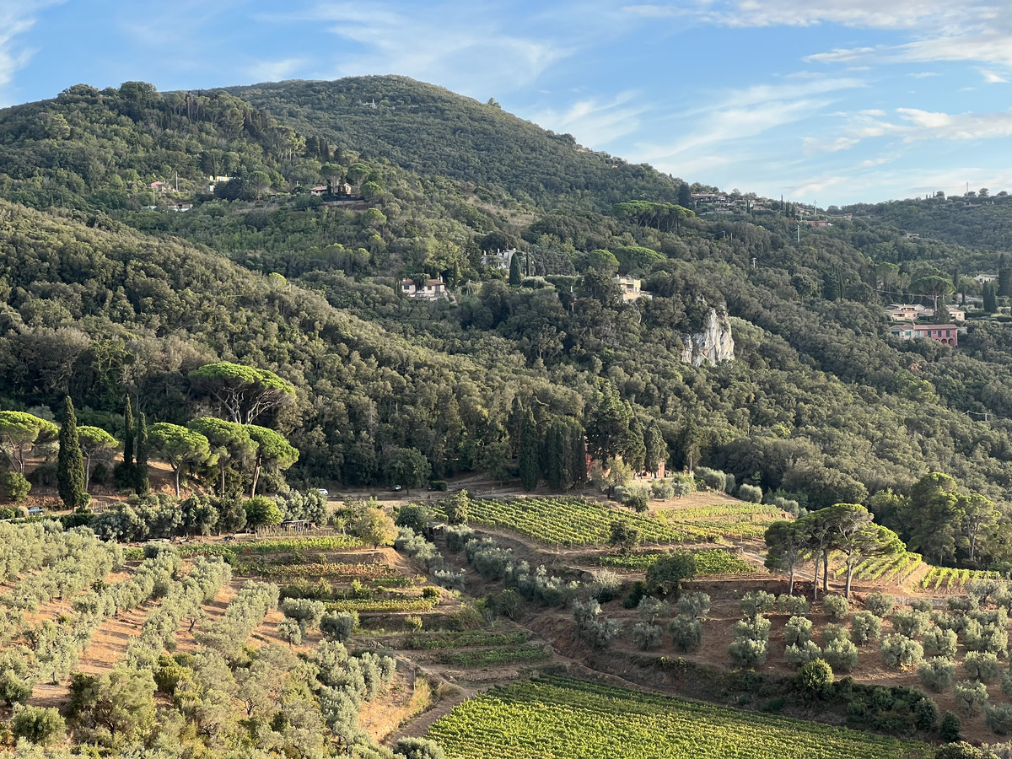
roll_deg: +1.8
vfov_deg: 19.1
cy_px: 380
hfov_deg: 25.3
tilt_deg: +1.4
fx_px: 2251
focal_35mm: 77
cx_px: 506
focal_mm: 9
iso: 32
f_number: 2.8
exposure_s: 1/238
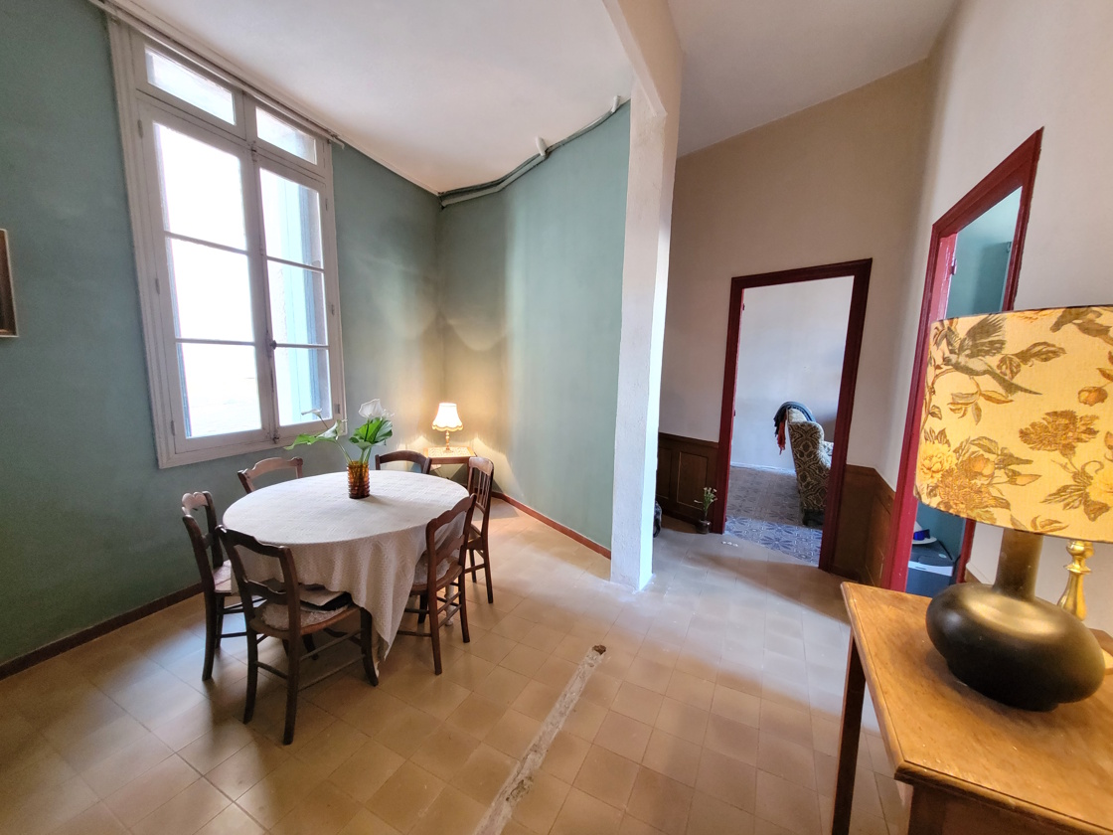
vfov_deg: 89.9
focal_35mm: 13
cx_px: 556
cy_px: 418
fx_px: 418
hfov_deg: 106.2
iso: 640
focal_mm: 1.74
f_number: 2.2
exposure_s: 1/33
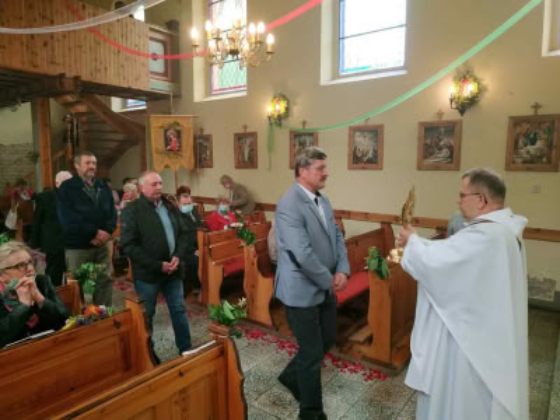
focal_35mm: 24
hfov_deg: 71.6
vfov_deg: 56.8
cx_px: 280
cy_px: 210
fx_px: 388
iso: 320
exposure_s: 1/33
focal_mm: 3.94
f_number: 1.9
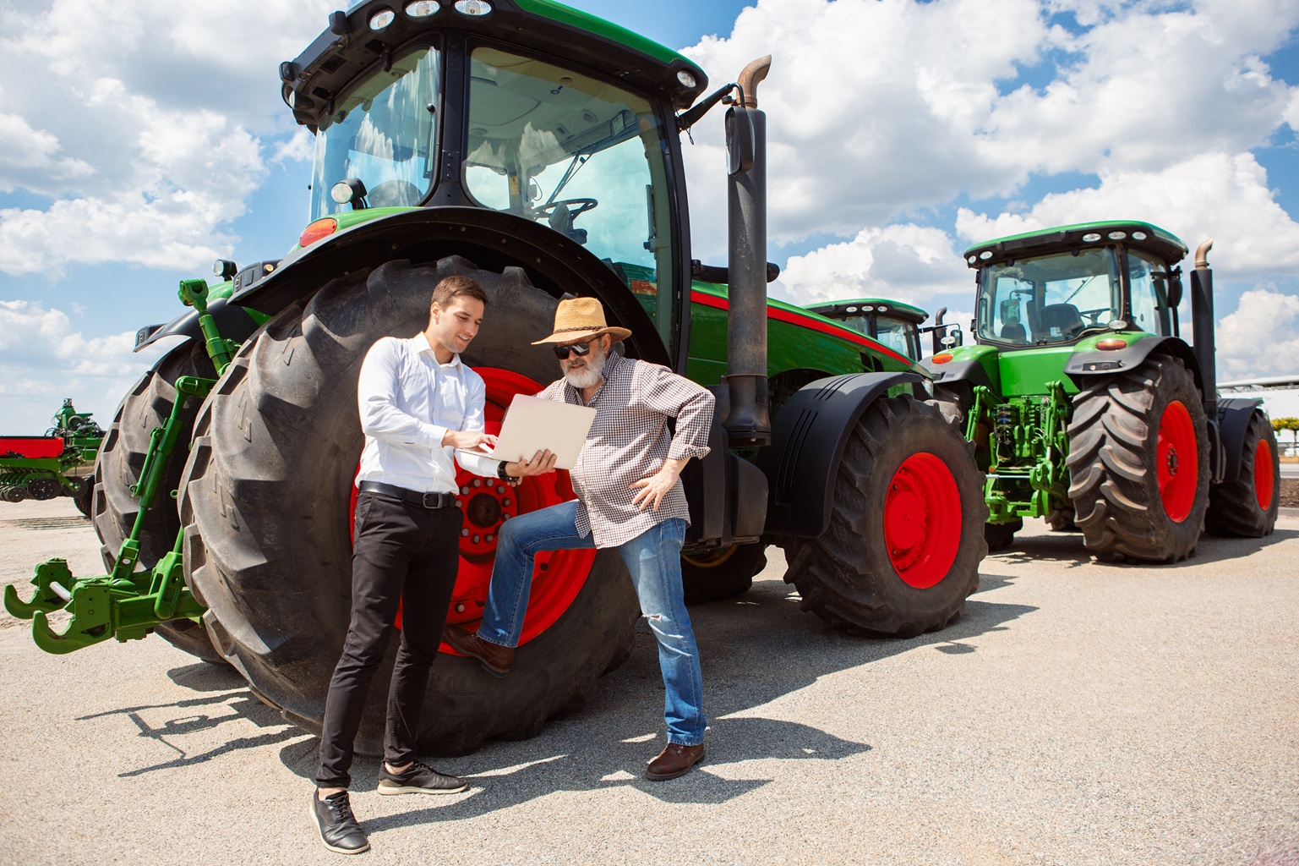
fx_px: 1263
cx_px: 650
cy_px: 433
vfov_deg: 37.8
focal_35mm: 35
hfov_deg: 54.4
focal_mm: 35
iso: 250
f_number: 4
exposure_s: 1/250
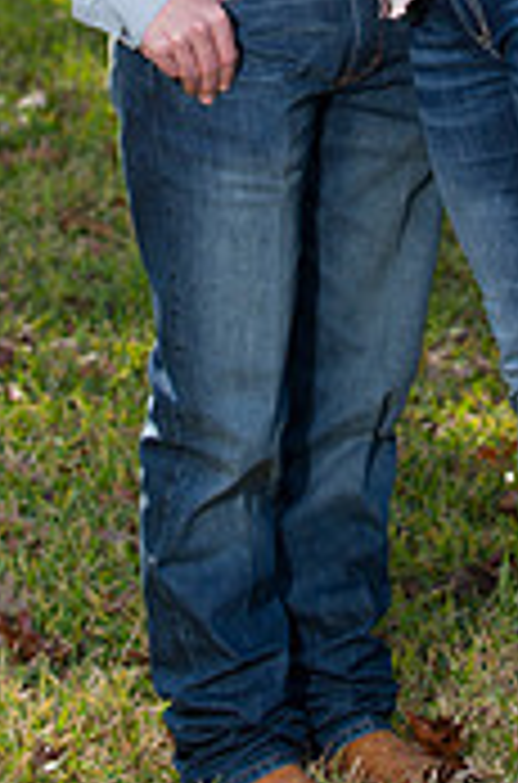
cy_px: -148
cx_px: 345
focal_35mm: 223
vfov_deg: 9.1
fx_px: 4842
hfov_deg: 6.1
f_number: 3.5
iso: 250
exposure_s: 1/250
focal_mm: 86
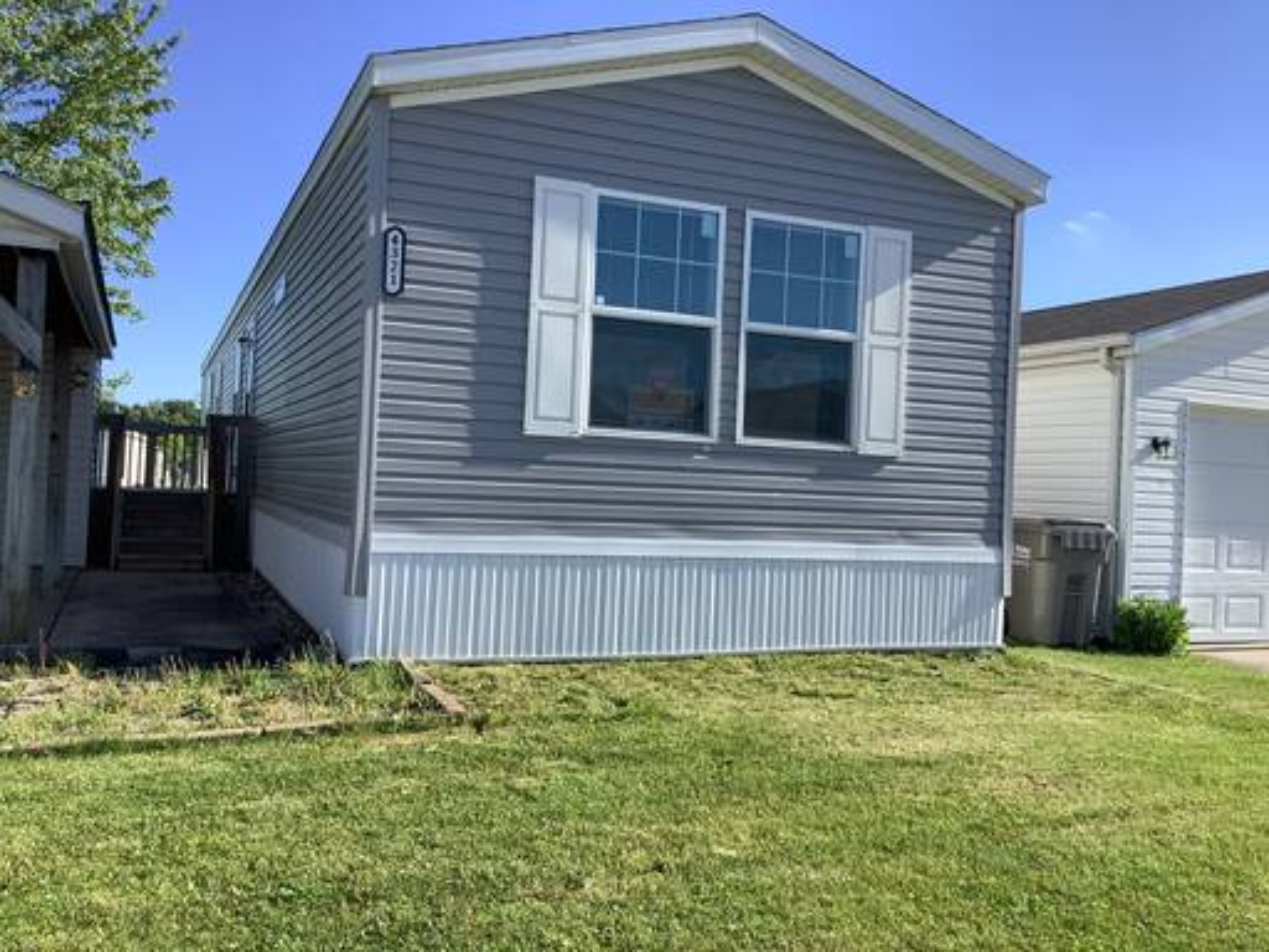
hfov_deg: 58.4
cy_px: 476
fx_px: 1136
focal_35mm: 31
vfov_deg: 45.4
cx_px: 634
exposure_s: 1/936
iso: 25
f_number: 2.4
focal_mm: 3.3
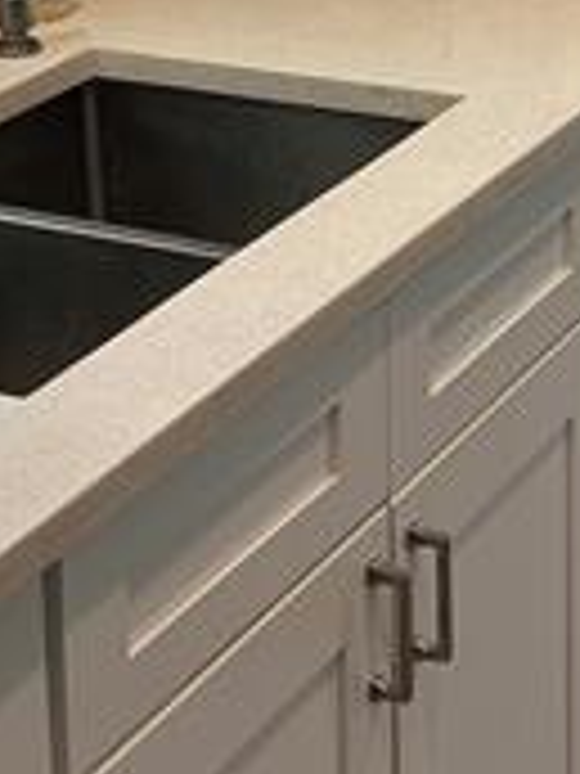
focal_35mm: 116
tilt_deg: -13.3
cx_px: 63
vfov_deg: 16.5
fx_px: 2591
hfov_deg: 12.7
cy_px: -50
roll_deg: +1.8
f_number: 1.5
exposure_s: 1/162
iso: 50
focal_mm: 5.7
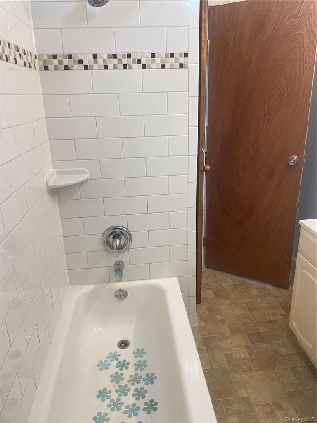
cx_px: 158
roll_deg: +2.0
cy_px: 212
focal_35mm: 26
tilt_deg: -17.2
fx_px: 317
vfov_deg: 67.3
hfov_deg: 53.1
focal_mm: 4.2
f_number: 1.6
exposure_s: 1/120
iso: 100
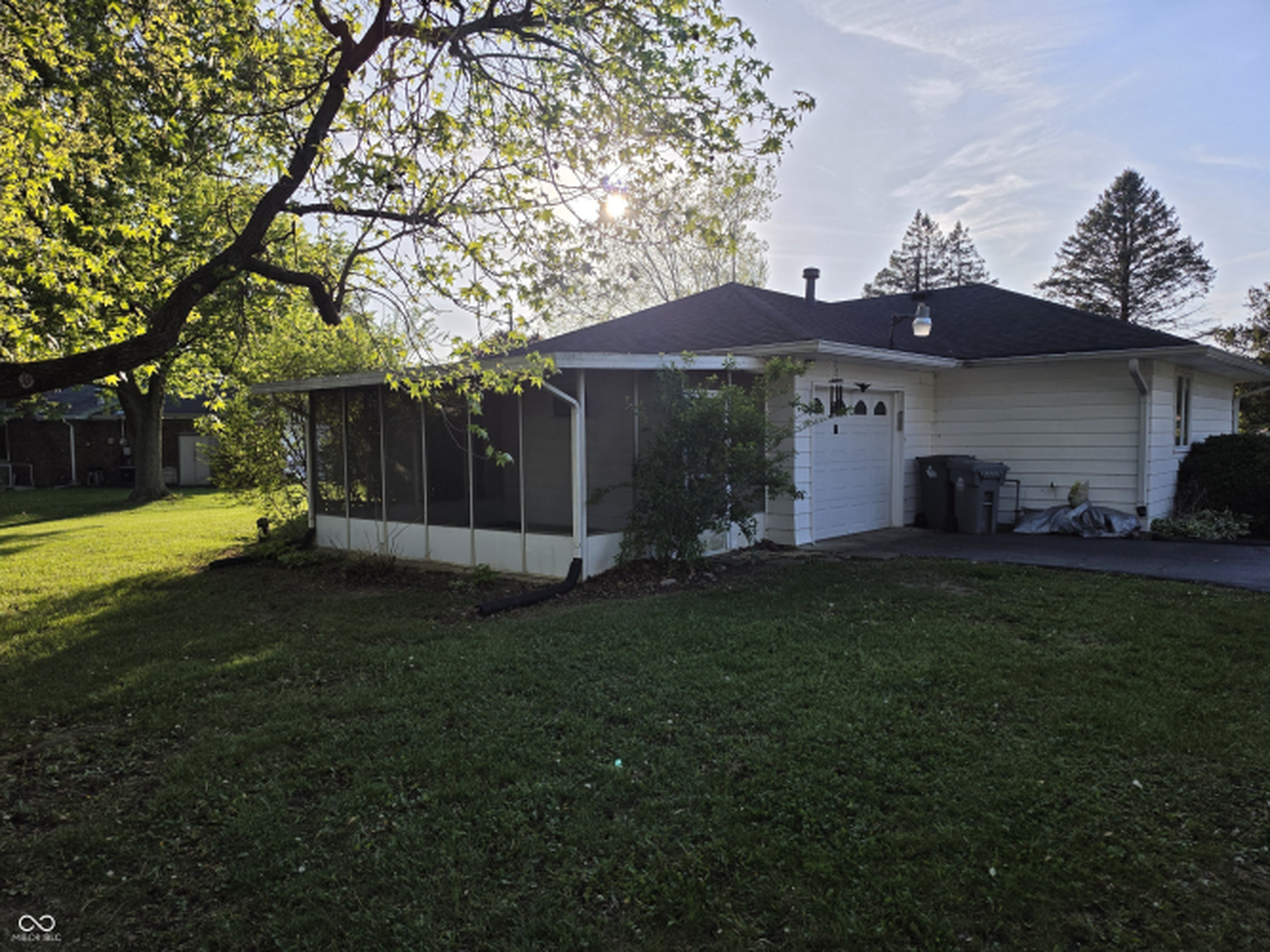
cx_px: 635
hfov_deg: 73.9
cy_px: 476
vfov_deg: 58.9
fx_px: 844
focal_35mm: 23
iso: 64
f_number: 1.4
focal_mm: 6.5
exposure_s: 1/6147
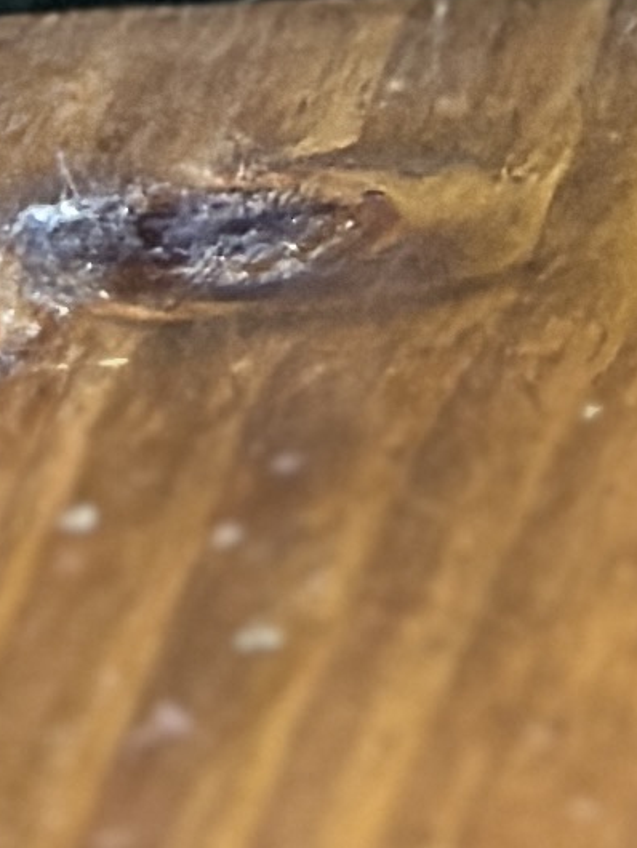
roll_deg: +1.7
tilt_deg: -7.4
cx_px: 2191
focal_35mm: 365
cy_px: -2222
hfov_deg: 3.9
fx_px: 8948
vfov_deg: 5.0
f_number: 1.78
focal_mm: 6.86
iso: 500
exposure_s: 1/33
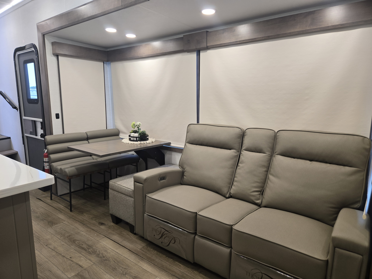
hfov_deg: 73.9
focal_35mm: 23
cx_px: 186
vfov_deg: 58.9
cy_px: 140
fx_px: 247
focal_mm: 5.4
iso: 80
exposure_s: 1/52.7
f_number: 1.8
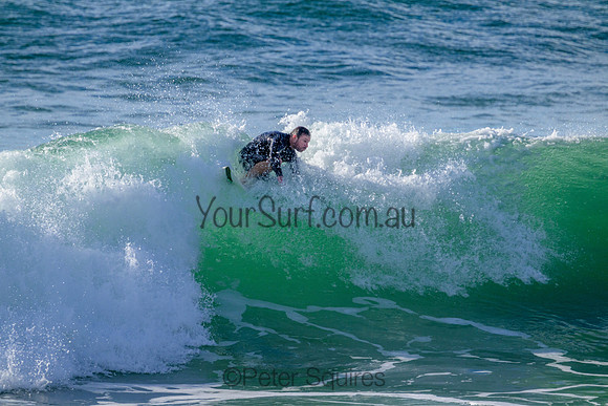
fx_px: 13514
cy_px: 203
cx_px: 304
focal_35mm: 800
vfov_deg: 1.7
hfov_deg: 2.6
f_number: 11
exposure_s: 1/2000
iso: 800
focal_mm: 800
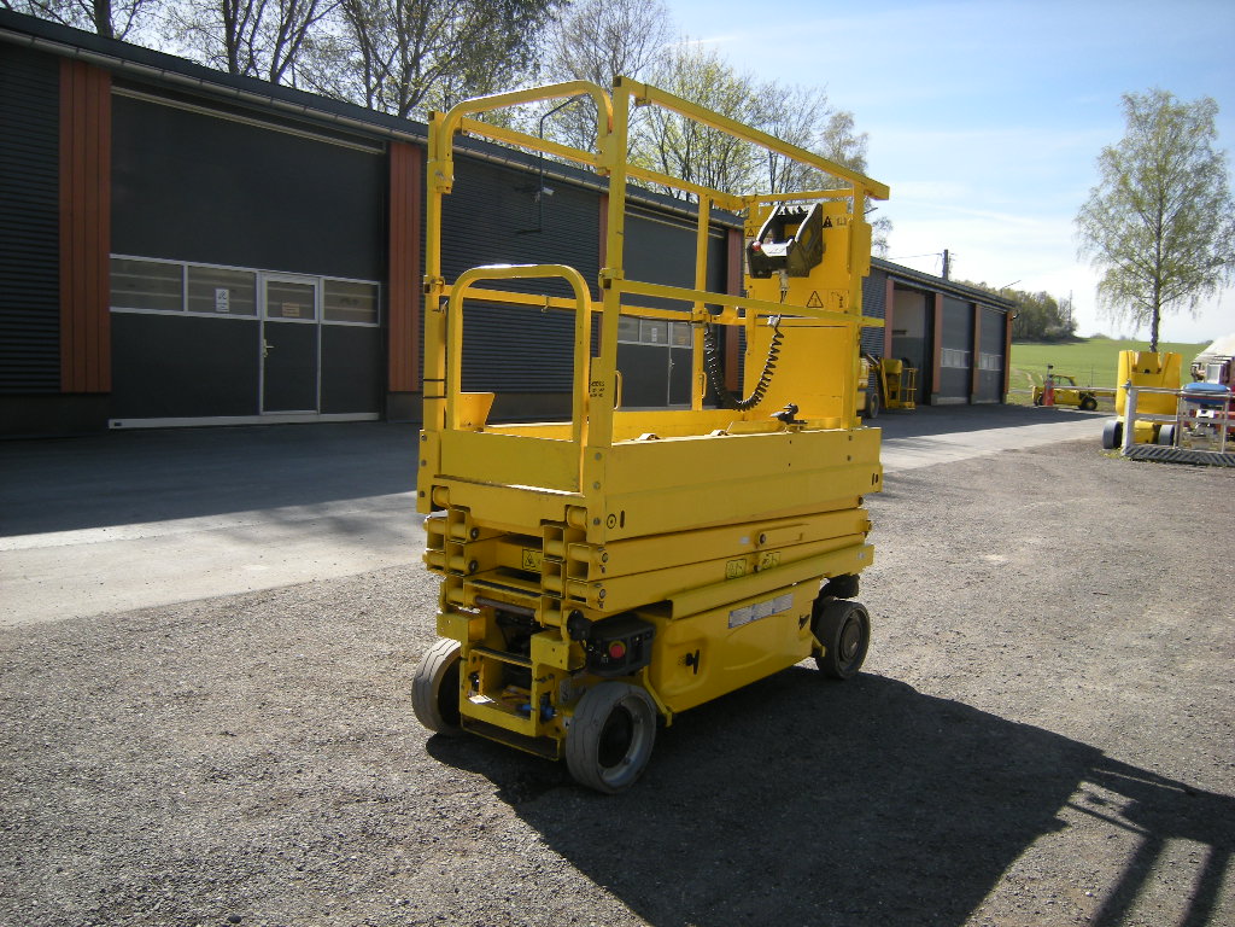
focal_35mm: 28
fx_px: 999
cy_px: 464
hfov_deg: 63.4
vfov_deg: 49.7
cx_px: 618
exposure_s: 1/165
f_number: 5.6
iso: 64
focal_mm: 4.7
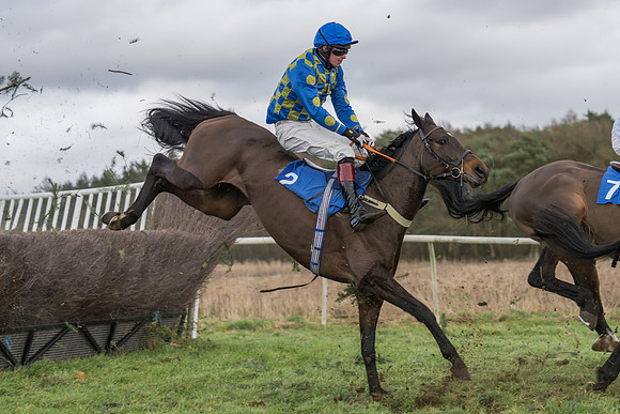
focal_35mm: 95
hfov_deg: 21.6
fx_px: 1628
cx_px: 307
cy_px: 177
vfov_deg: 14.5
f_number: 2.8
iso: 800
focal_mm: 70
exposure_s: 1/1000
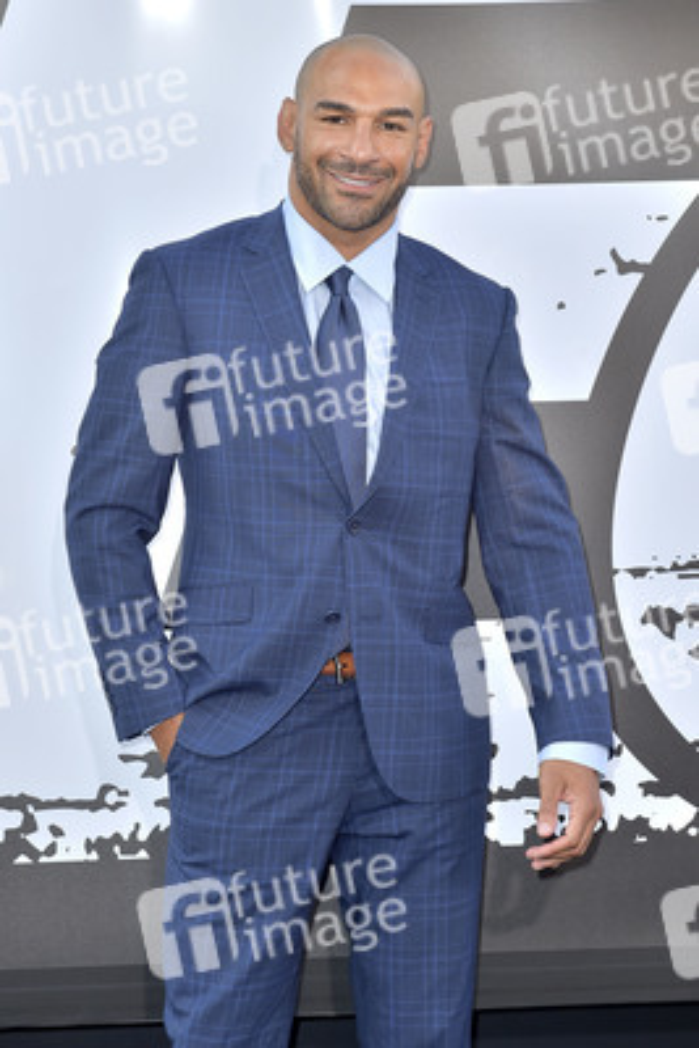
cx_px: 350
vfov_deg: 28.8
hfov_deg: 19.5
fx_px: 2037
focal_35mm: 70
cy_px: 524
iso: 320
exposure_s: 1/250
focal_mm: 70
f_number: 6.3
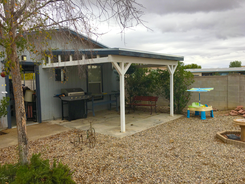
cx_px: 122
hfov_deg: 61.7
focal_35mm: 29
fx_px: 205
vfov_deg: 48.2
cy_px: 92
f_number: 2.2
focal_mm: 4.15
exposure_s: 1/663
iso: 25
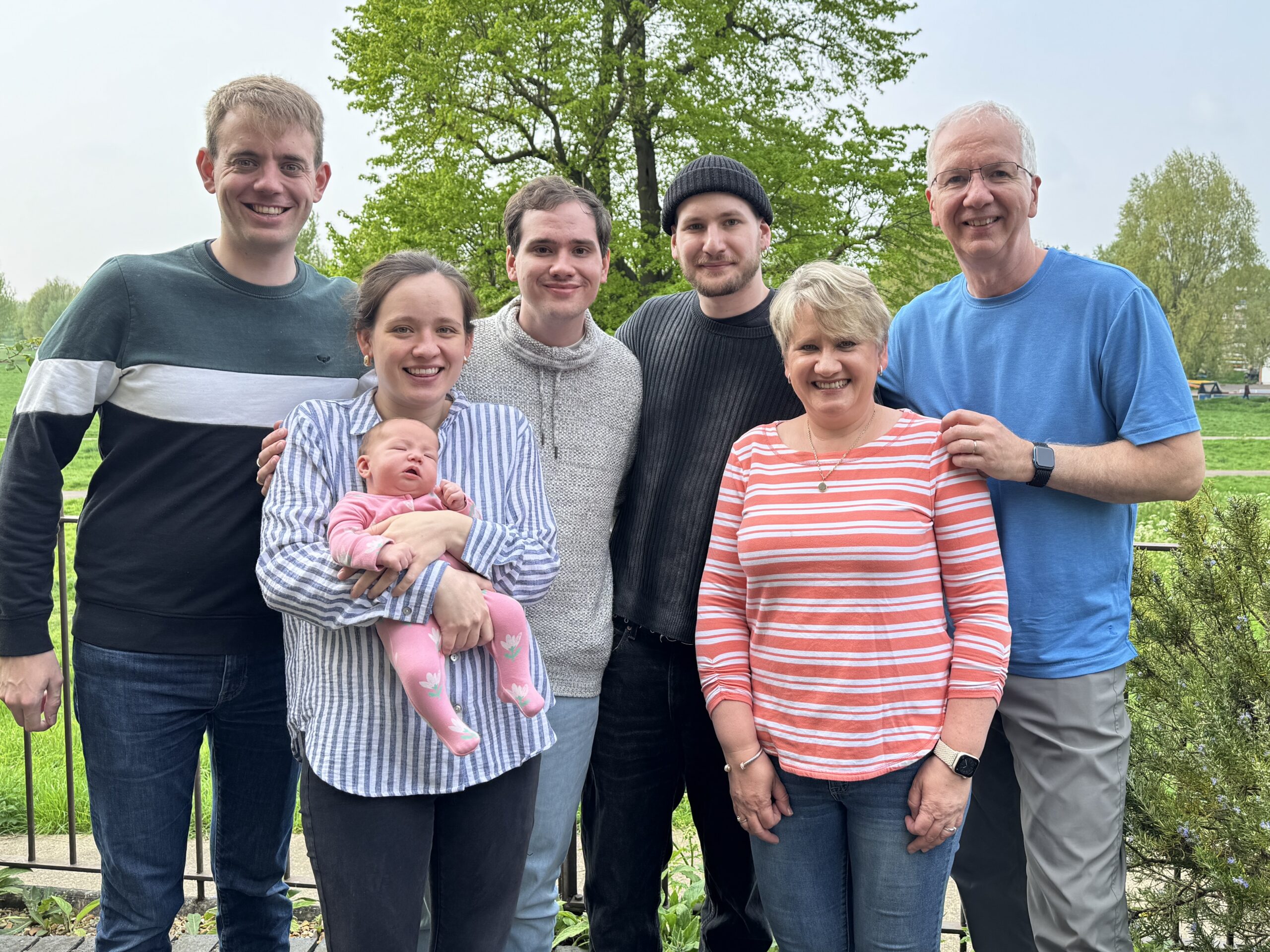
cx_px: 635
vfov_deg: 56.8
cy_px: 476
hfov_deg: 71.6
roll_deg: +0.1
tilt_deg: -3.7
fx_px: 881
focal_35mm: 24
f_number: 1.78
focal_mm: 6.76
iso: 80
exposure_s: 1/651
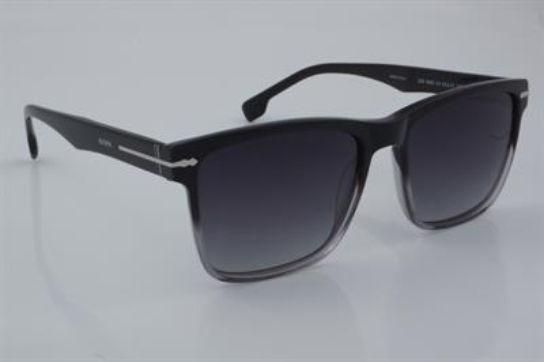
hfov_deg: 29.9
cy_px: 181
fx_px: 1019
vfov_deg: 20.1
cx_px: 272
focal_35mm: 68
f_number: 32
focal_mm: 45
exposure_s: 1/4
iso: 100
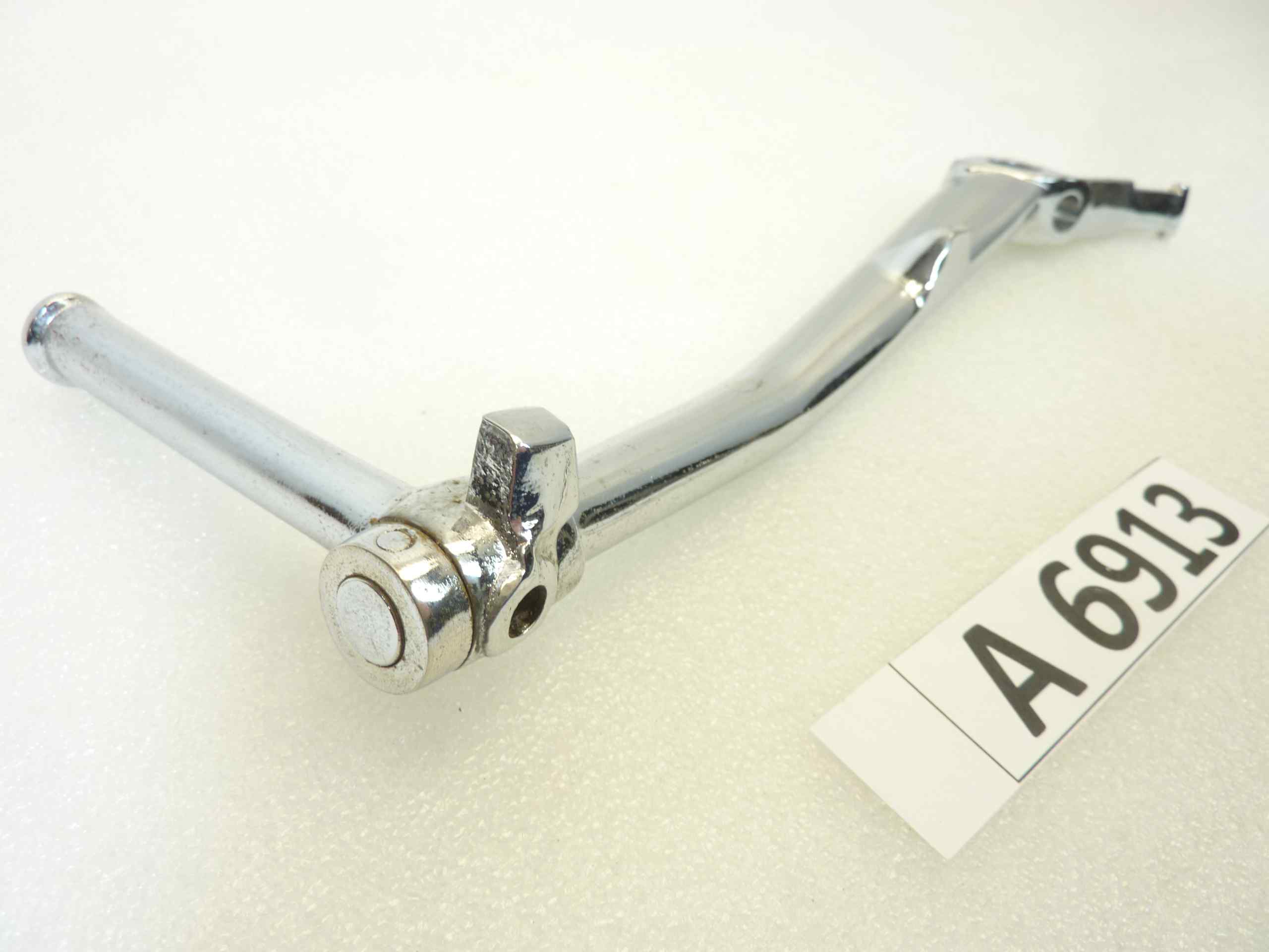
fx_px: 916
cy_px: 476
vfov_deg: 54.9
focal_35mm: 25
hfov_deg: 69.4
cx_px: 634
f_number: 3.3
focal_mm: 4.1
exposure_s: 1/25
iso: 80
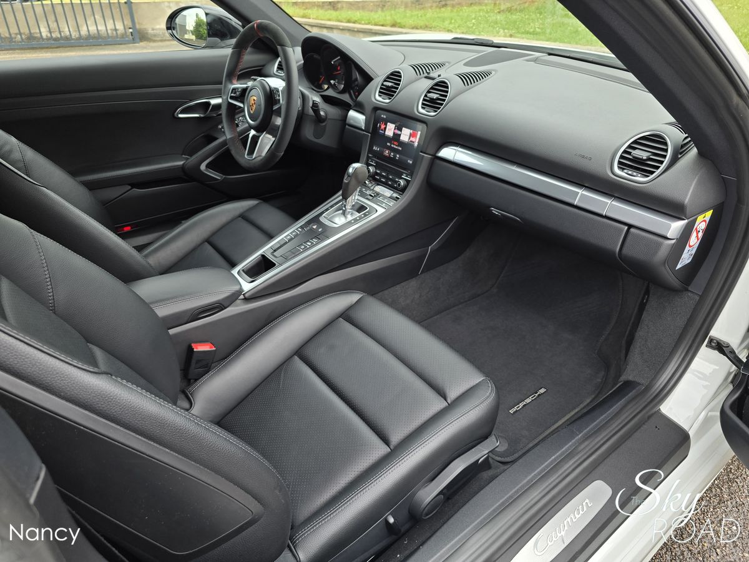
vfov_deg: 58.9
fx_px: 498
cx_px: 374
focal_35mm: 23
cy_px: 281
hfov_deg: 73.9
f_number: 1.7
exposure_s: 1/180
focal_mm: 6.3
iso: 40
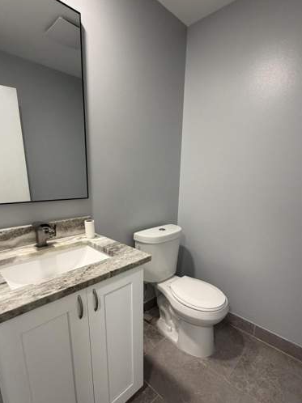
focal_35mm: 18
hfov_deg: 71.5
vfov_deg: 87.4
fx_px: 210
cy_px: 226
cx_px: 152
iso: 200
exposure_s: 1/60
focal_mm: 2.22
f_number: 2.2
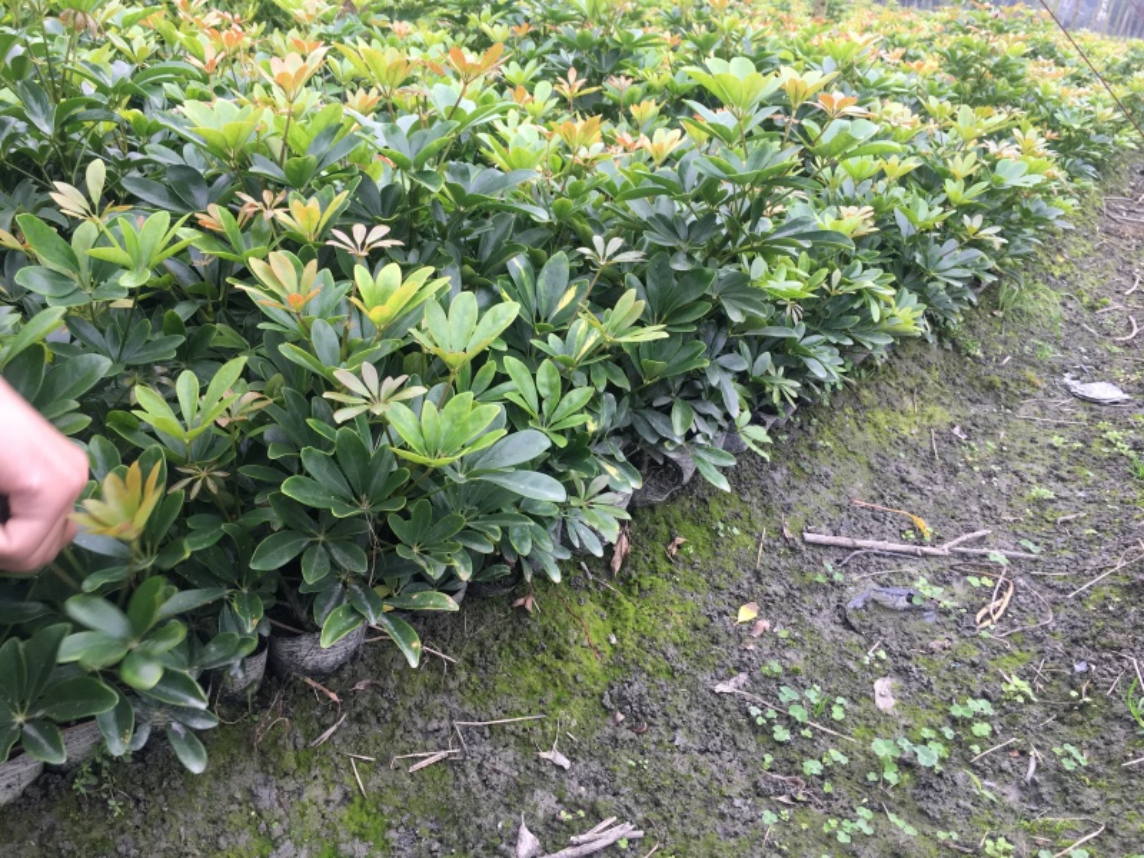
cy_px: 429
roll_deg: -6.4
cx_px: 572
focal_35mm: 29
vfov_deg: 48.2
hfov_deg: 61.7
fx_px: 958
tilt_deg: -23.9
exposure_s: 1/100
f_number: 2.2
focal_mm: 4.15
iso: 40
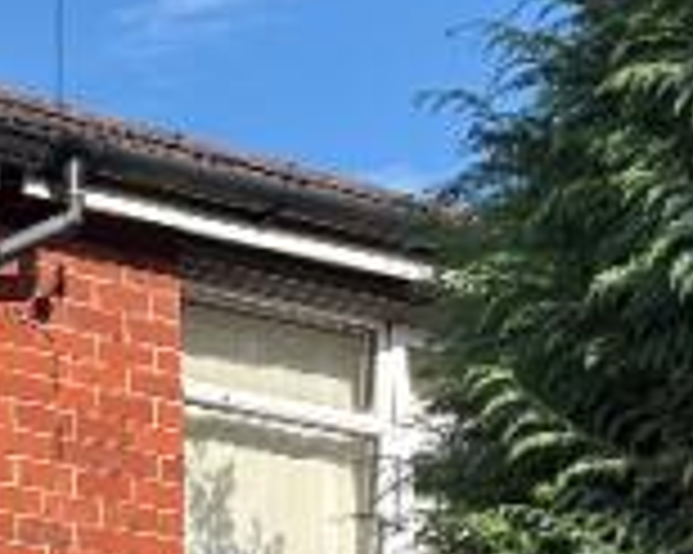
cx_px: -814
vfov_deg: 8.4
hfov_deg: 10.3
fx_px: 3464
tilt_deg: +2.0
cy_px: 1270
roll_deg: +0.6
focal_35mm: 169
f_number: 1.6
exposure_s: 1/2639
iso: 50
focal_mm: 5.96
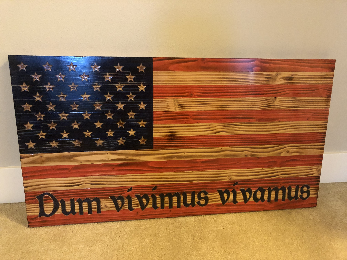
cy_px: 130
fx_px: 281
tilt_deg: -27.2
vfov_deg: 49.7
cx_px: 174
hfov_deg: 63.4
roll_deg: -2.9
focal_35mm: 28
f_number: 1.8
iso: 100
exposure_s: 1/4
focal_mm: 3.99
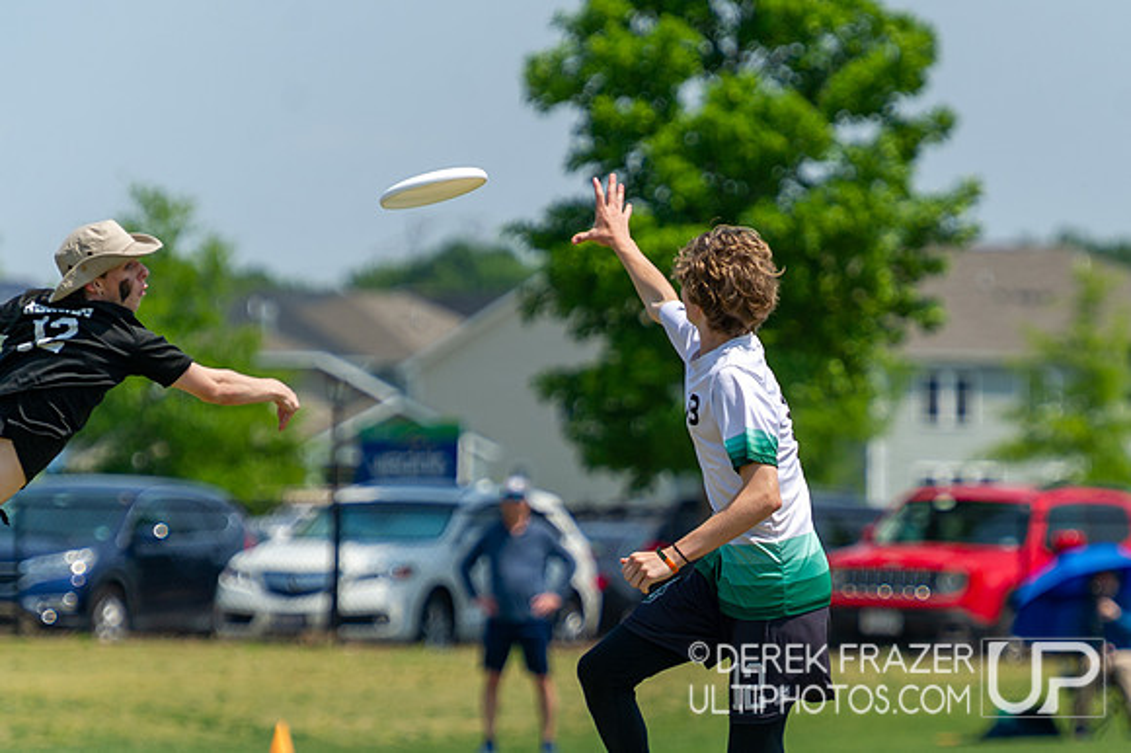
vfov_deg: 3.5
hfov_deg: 5.3
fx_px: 12322
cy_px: 489
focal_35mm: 392
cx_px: 749
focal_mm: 230
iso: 200
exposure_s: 1/2000
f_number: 4
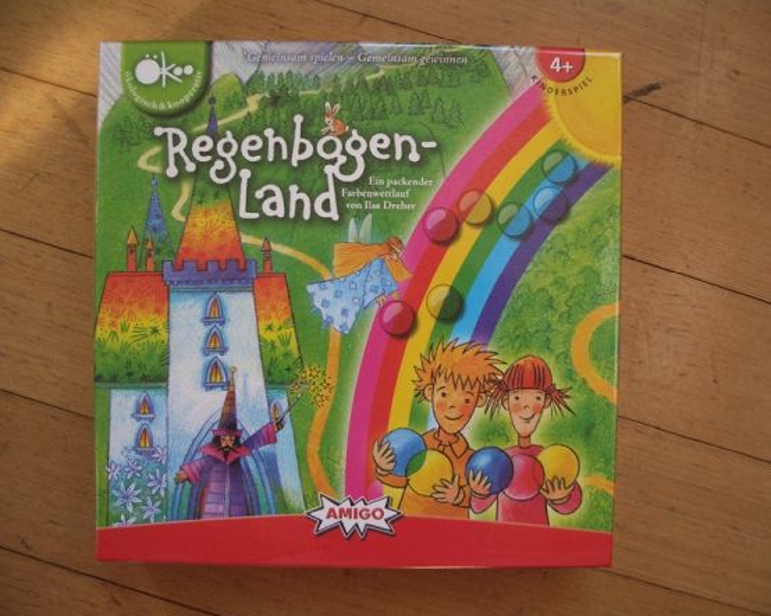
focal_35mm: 37
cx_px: 401
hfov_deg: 49.1
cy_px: 310
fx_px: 844
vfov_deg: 40.1
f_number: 2.6
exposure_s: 1/80
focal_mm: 5.8
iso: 80
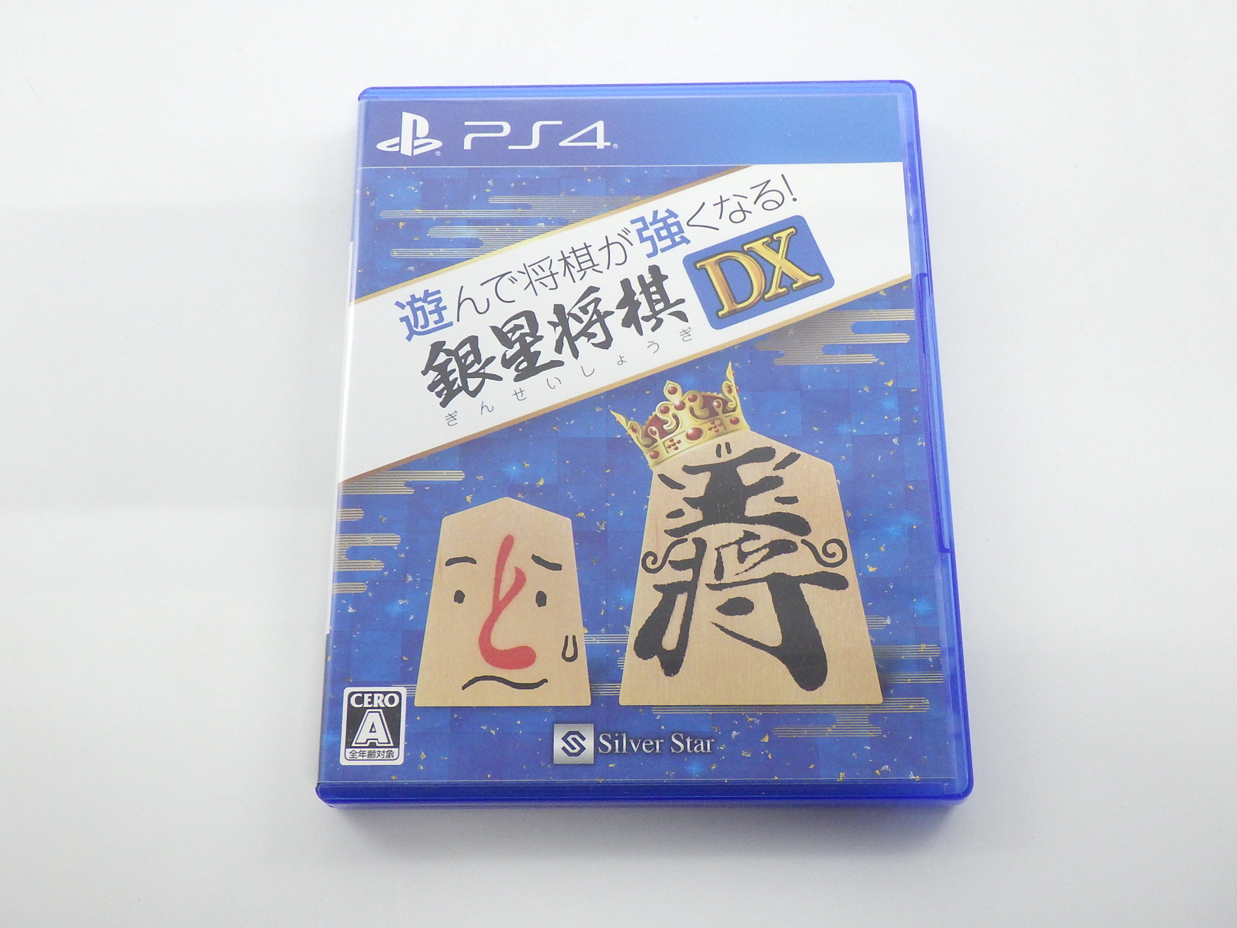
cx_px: 618
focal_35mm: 42
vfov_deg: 34.3
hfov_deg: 44.8
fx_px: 1501
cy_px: 464
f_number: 4.2
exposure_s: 1/15
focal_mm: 7.5
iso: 200
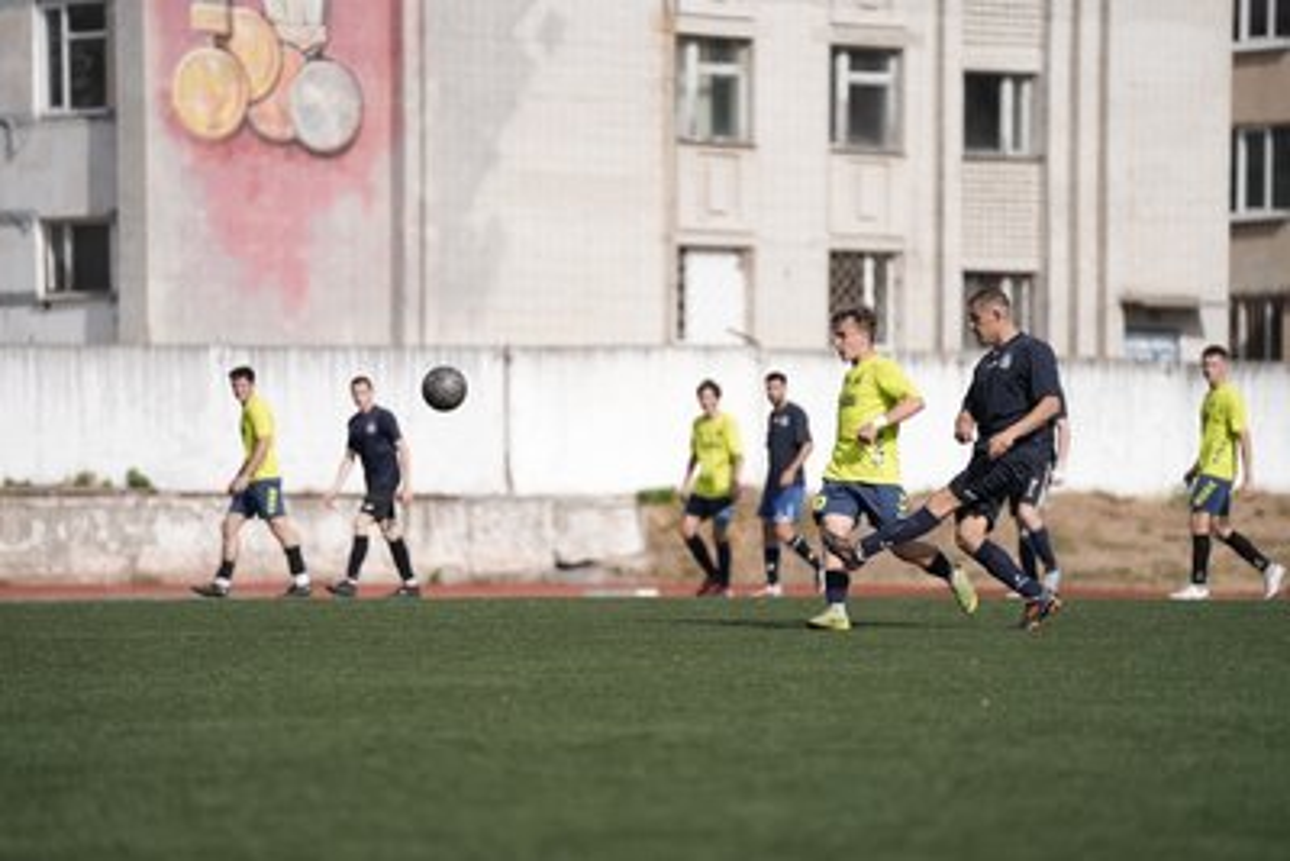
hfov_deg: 10.3
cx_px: 645
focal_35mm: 200
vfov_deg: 6.9
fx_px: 7169
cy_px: 430
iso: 160
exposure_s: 1/4000
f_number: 2.8
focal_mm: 200
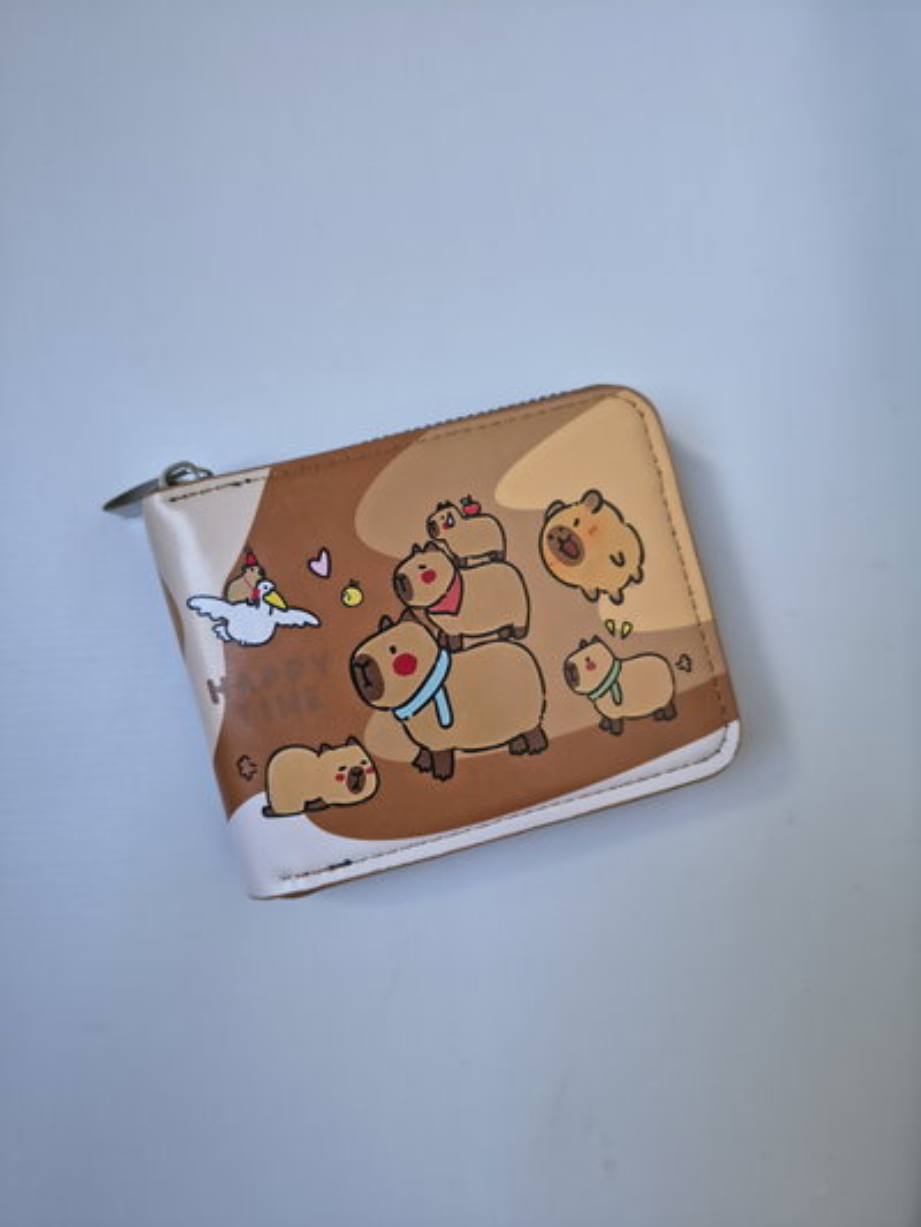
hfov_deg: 56.8
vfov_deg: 71.6
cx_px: 460
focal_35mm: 24
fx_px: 851
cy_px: 614
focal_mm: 5.56
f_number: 1.8
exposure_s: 1/100
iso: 179
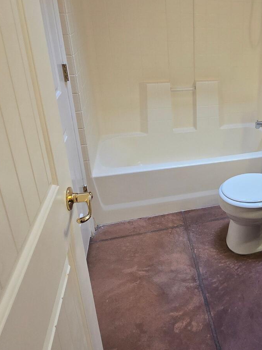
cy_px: 125
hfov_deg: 42.8
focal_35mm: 29
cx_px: 251
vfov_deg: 60.6
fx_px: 293
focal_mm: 2.2
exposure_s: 1/60
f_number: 2.2
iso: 100
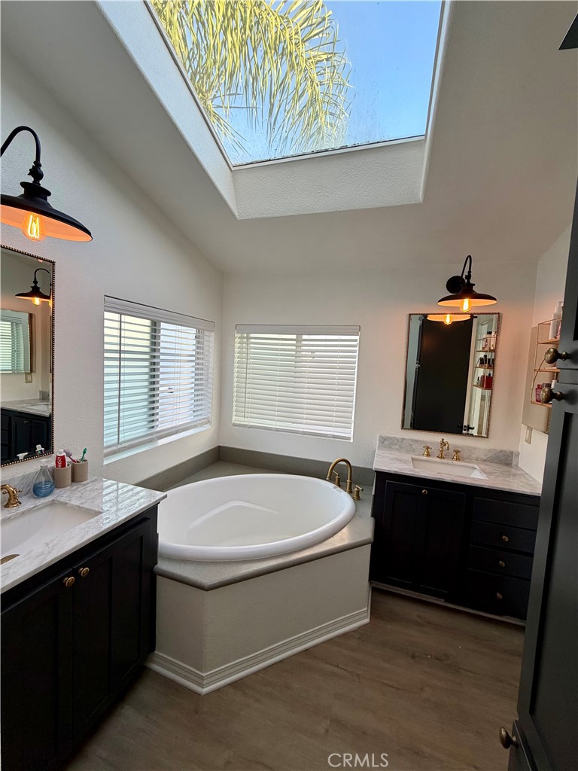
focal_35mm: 14
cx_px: 289
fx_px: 312
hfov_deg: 85.7
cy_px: 386
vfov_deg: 102.1
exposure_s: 1/120
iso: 100
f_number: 2.2
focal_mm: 2.22
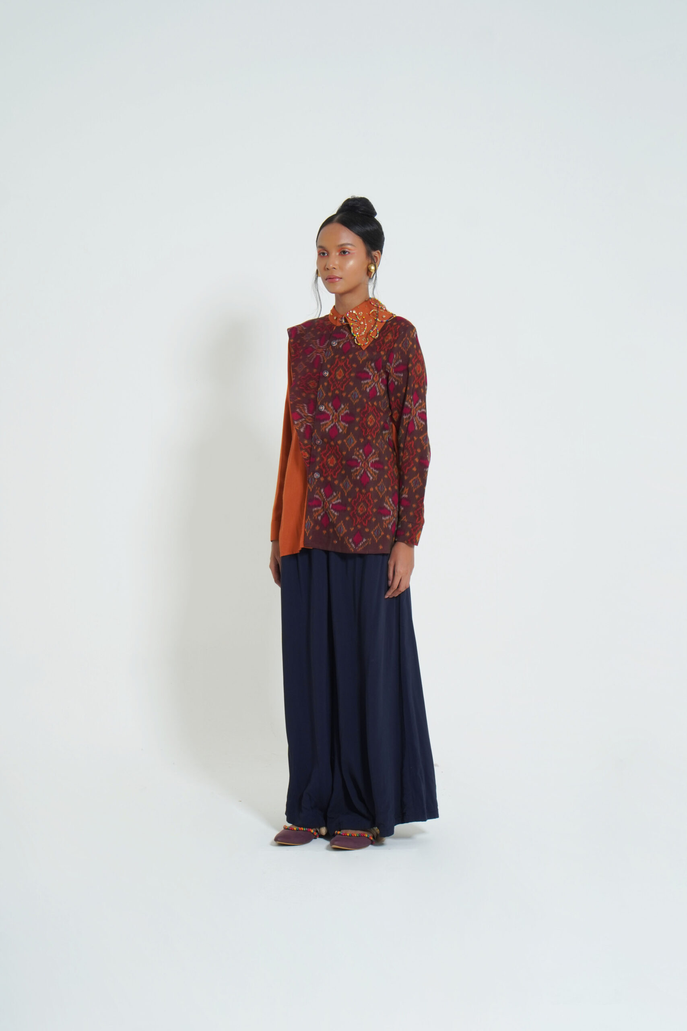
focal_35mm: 52
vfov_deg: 37.8
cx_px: 344
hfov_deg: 25.8
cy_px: 516
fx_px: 1502
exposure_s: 1/160
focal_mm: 35
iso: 250
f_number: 8
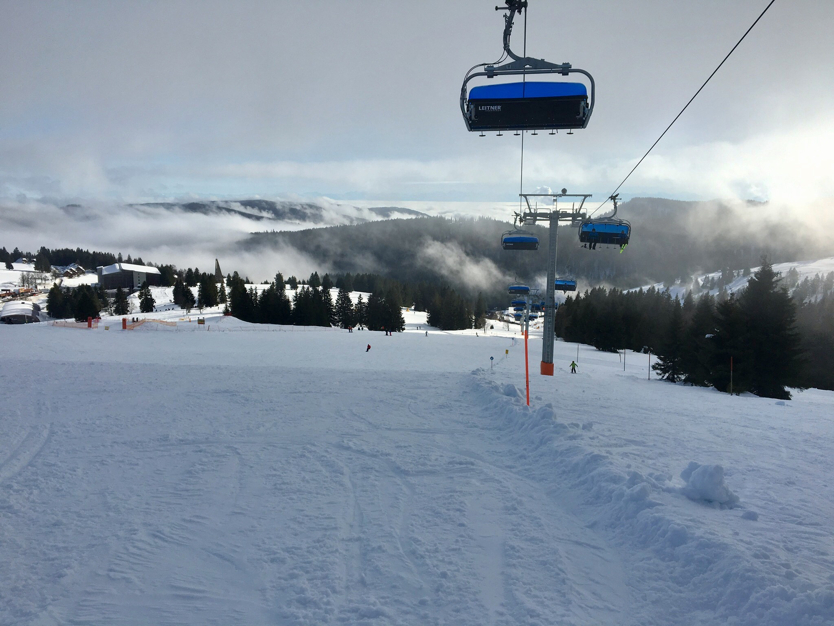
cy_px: 313
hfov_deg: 61.7
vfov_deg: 48.2
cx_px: 417
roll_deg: -0.4
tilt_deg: -9.6
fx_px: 699
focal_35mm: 29
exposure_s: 1/3344
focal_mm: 4.15
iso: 25
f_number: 2.2
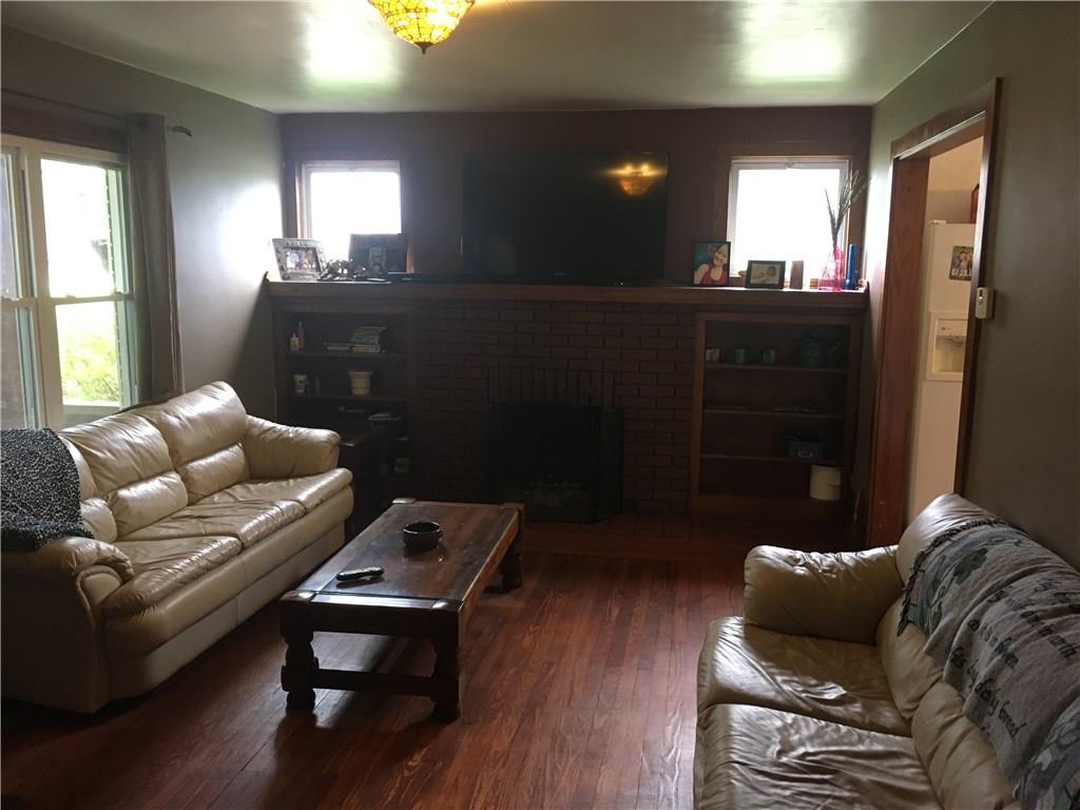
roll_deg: +0.0
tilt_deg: -9.3
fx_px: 905
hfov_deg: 61.7
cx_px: 540
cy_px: 405
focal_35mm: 29
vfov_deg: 48.2
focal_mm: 4.15
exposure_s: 1/30
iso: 160
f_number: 2.2
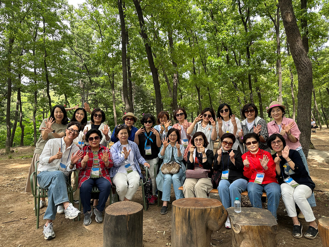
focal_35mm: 24
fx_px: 228
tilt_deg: +5.0
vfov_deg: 56.8
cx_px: 164
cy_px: 124
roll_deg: +0.0
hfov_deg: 71.6
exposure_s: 1/292
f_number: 1.78
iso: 80
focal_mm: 6.86
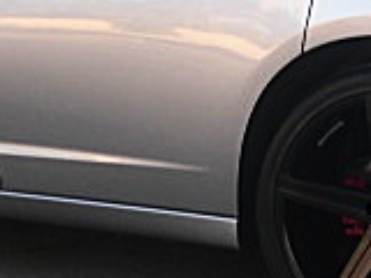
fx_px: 1543
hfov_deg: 13.7
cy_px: 183
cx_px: 239
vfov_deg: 10.3
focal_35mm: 144
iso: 50
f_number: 2.8
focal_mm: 6.3
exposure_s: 1/80
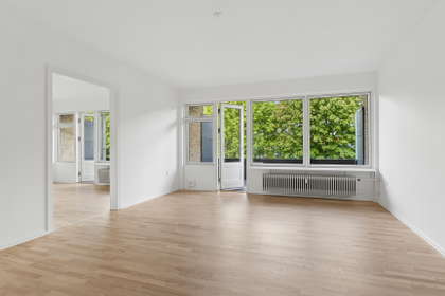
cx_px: 222
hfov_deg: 81.2
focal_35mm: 21
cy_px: 148
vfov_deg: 59.5
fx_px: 260
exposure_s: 1/25
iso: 200
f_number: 8
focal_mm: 14
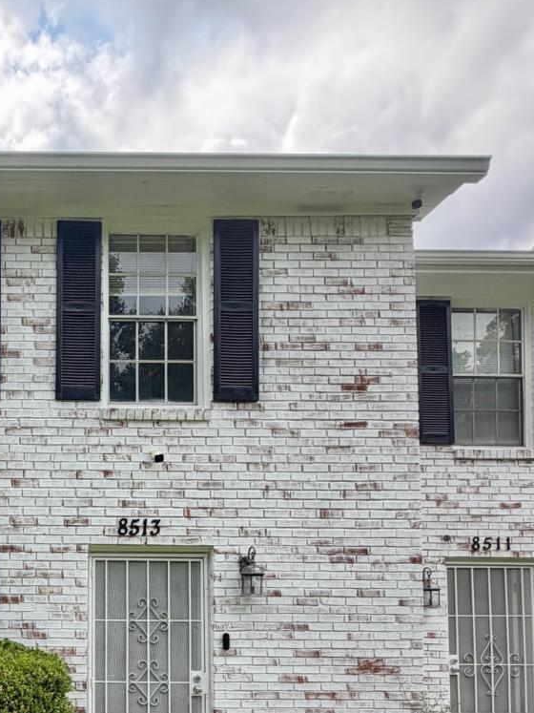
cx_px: 0
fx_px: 617
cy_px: 575
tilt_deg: +2.1
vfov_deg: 55.6
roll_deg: -0.5
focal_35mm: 30
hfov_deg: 40.9
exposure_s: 1/502
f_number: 2.2
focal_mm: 2.22
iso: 50
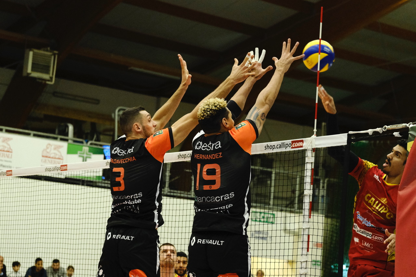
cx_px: 208
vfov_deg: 18.2
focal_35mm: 75
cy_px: 138
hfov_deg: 27.0
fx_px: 866
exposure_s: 1/1000
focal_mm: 50
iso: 8000
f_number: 2.8
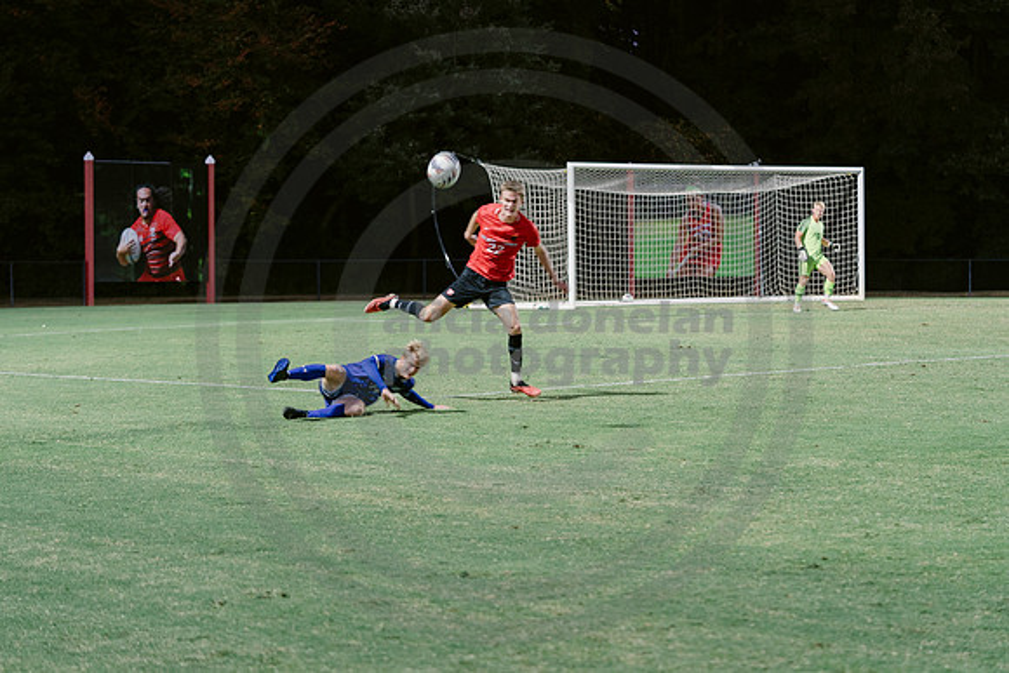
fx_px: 2523
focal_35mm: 90
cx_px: 504
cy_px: 336
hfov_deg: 22.6
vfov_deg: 15.2
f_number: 3.2
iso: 1250
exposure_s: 1/125
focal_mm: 90
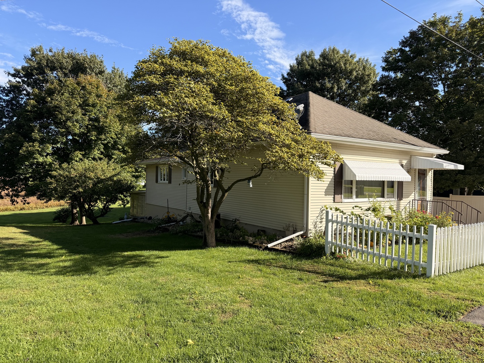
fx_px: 336
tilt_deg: -0.2
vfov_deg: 56.8
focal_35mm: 24
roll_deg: -1.3
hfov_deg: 71.6
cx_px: 242
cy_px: 182
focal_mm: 6.76
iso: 100
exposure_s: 1/2801
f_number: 1.78
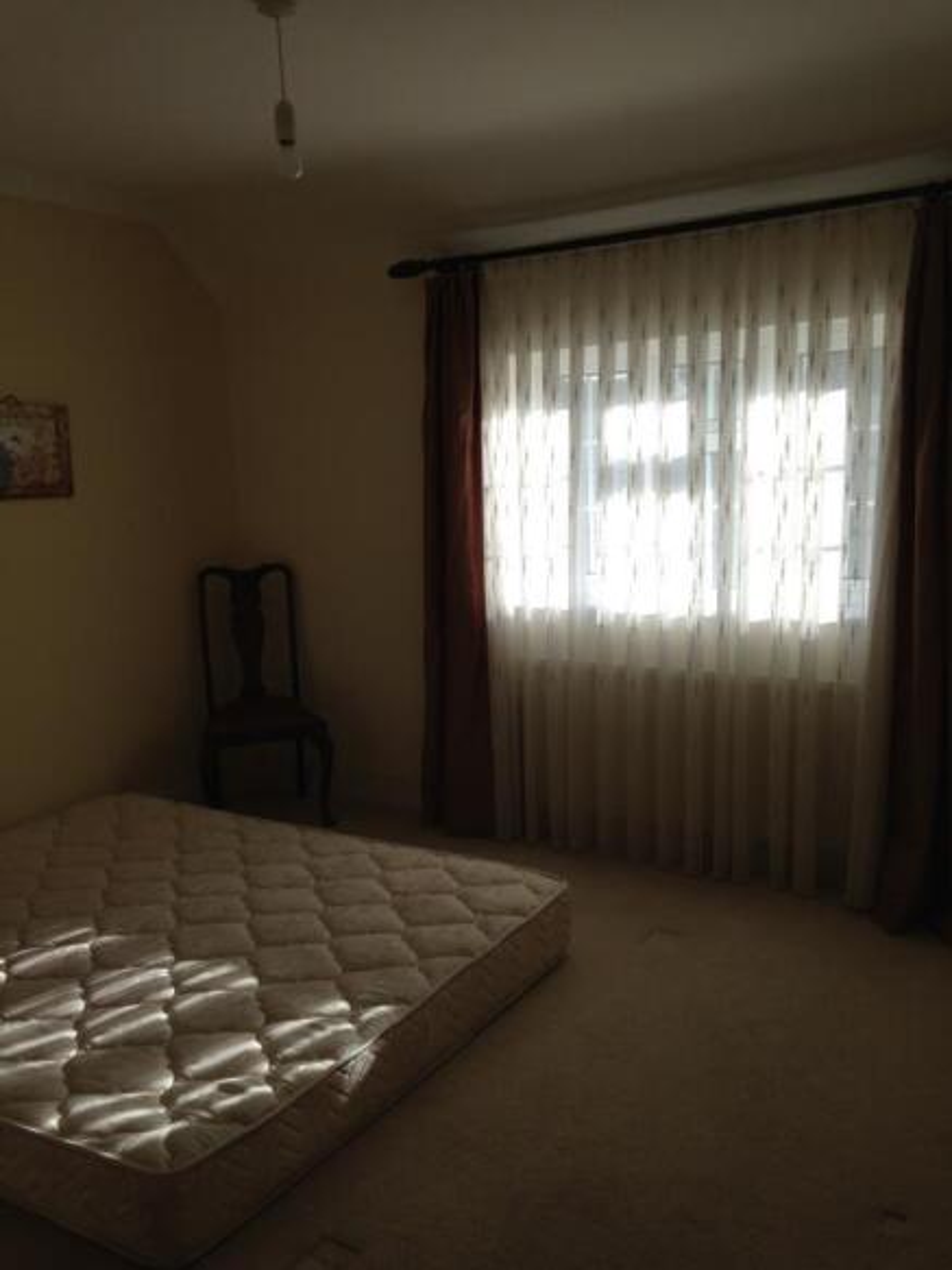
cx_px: 476
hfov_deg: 42.9
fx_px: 1211
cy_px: 635
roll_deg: +1.2
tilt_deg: -9.3
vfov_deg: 55.4
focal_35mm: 33
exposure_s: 1/396
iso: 50
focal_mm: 4.12
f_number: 2.4
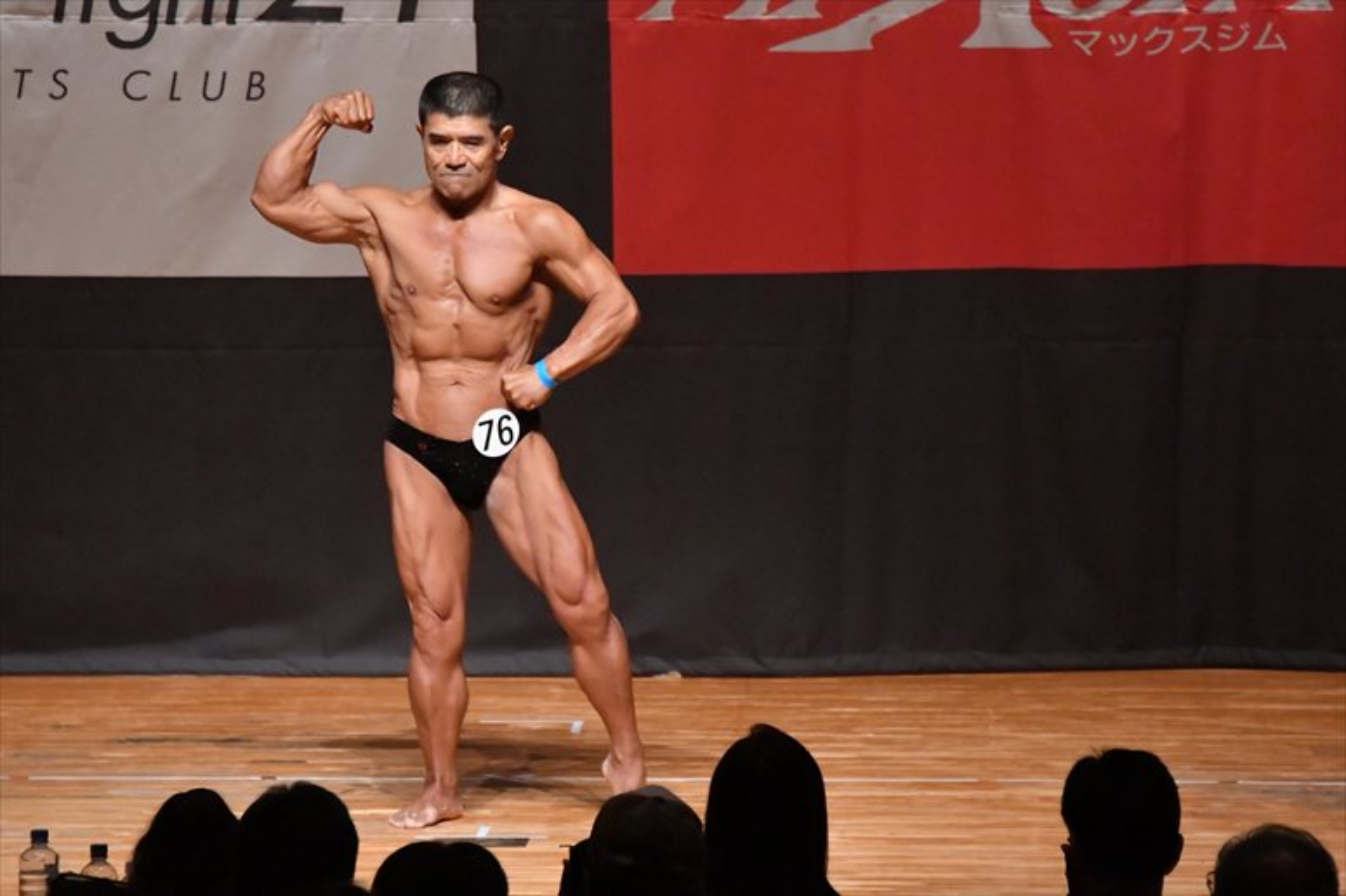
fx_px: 11211
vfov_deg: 4.6
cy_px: 448
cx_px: 673
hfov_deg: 6.9
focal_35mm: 300
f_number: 5.6
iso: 10000
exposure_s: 1/400
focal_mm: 200
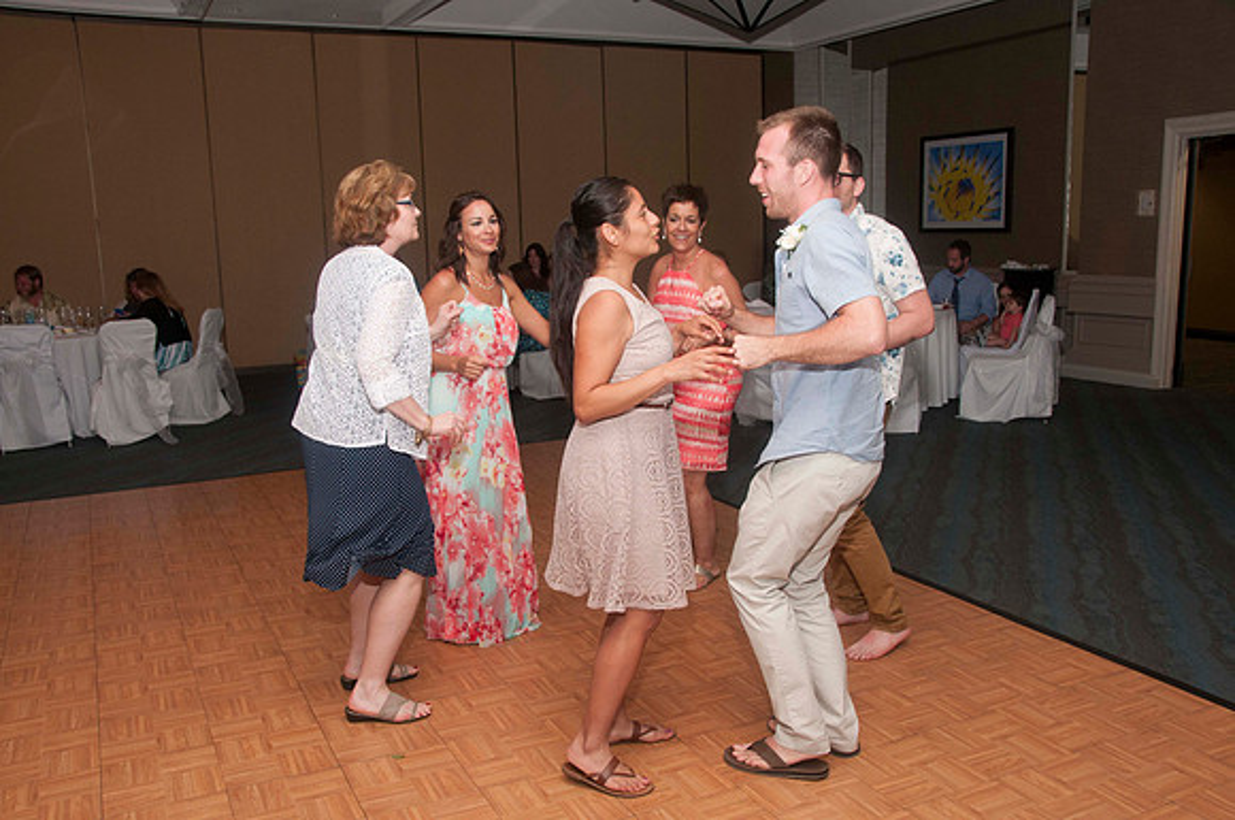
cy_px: 410
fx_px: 1028
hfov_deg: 62.0
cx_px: 618
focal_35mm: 30
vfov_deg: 43.5
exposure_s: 1/60
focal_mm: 20
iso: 400
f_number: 5.6
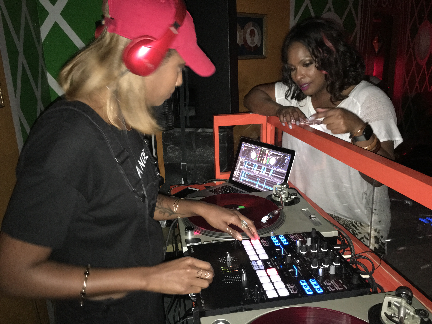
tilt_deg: -16.4
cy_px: 162
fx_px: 362
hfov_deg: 61.7
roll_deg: +1.8
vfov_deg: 48.2
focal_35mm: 29
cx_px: 216
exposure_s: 1/16
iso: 320
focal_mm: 4.15
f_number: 2.2
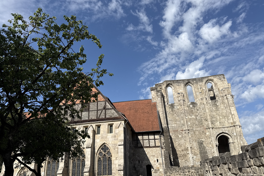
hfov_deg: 71.5
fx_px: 183
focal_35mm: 25
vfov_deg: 51.2
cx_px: 132
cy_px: 97
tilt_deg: +26.9
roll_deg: +3.0
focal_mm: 6.76
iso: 80
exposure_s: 1/6173
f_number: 1.78
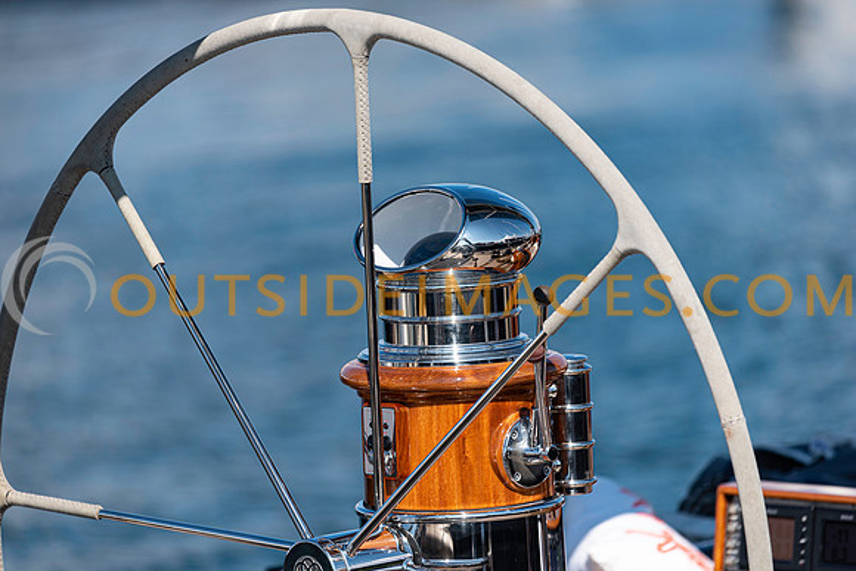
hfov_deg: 6.9
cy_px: 286
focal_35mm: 300
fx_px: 7135
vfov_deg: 4.6
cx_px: 428
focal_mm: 300
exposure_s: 1/1000
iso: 100
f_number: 4
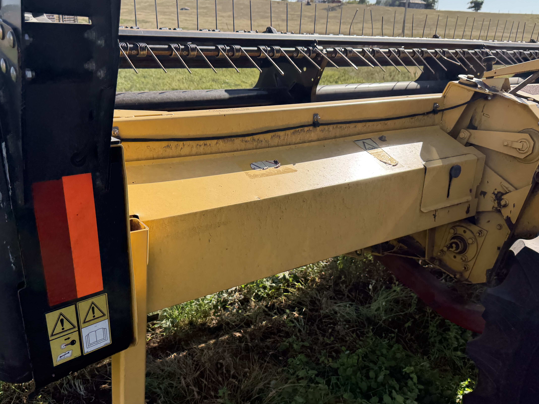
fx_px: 498
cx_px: 259
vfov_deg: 44.0
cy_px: 236
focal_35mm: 32
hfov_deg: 56.8
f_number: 1.78
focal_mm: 6.76
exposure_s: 1/2907
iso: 100
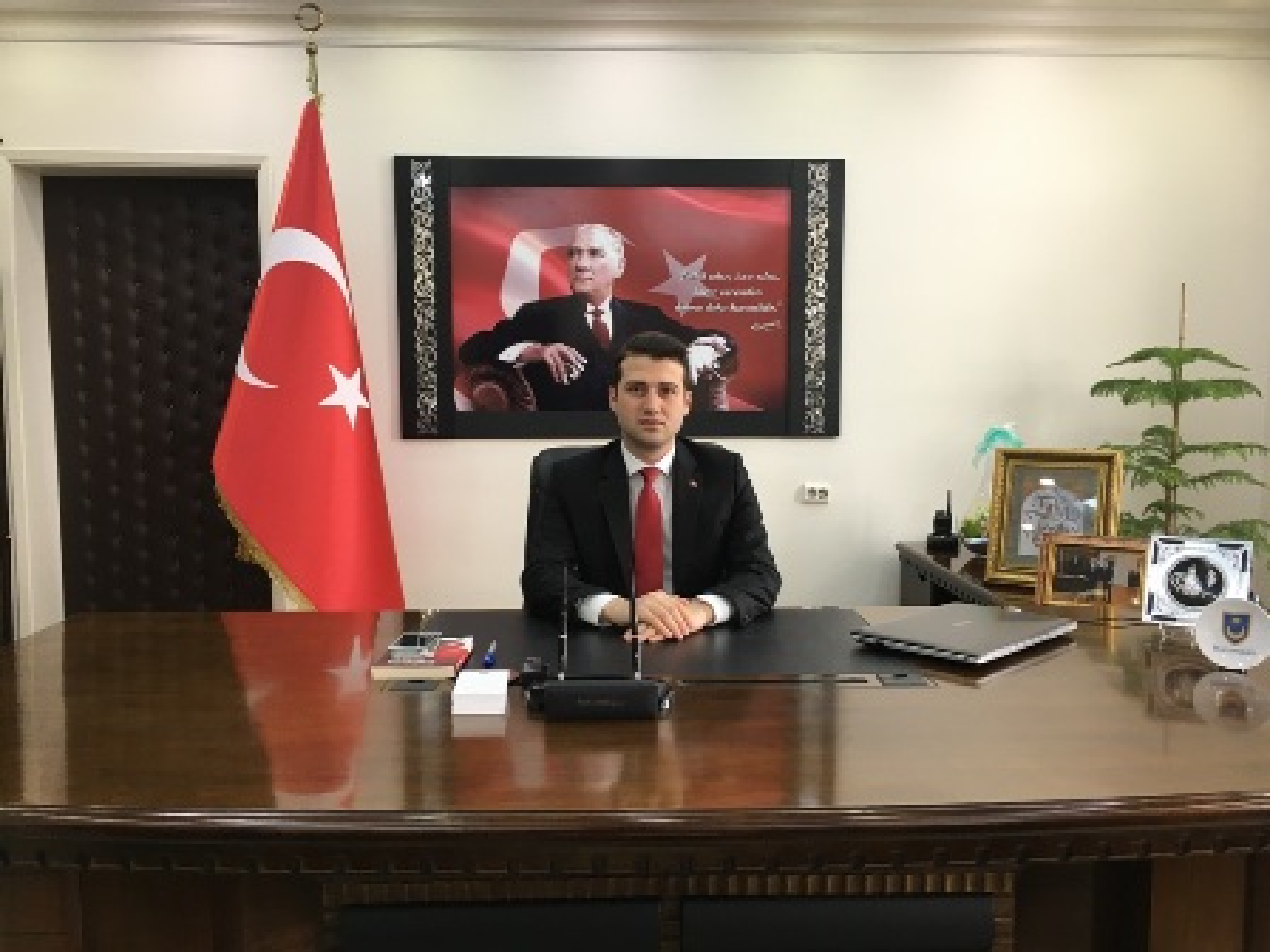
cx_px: 635
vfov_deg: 48.2
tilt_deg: -5.6
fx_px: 1064
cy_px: 476
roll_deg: -0.1
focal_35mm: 29
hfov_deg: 61.7
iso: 40
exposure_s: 1/33
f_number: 2.2
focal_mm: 4.15
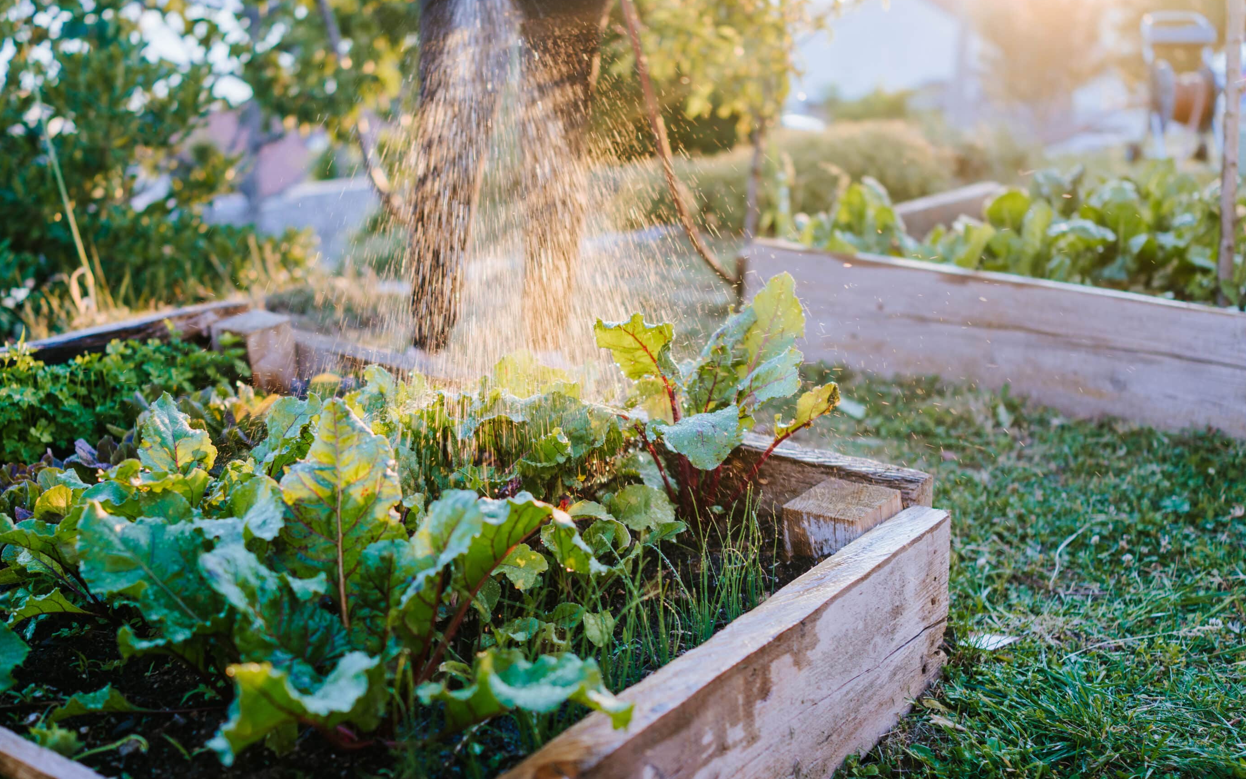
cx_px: 574
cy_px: 412
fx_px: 1324
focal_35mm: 39
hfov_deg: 50.3
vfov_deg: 32.8
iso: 100
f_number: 2
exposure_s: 1/250
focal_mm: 35
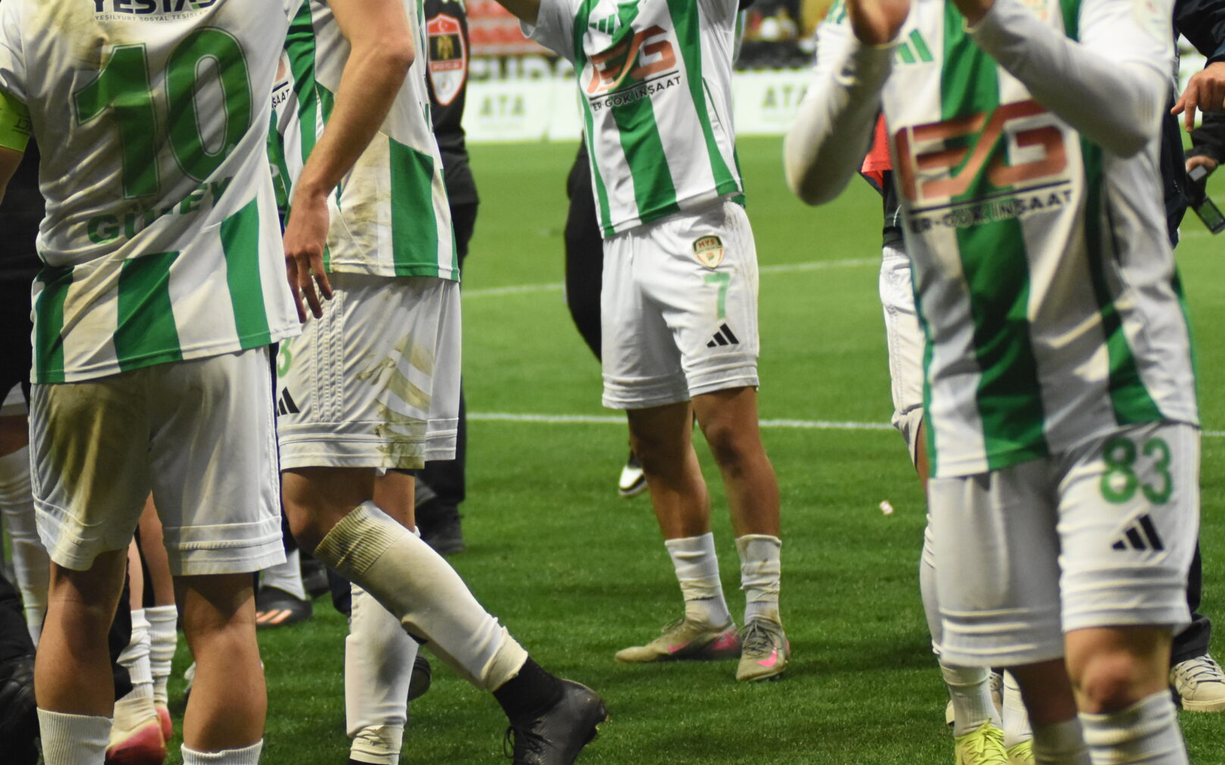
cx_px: 328
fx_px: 5675
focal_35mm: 170
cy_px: 212
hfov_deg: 12.3
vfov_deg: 7.7
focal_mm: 70
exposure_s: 1/800
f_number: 2.8
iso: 2500
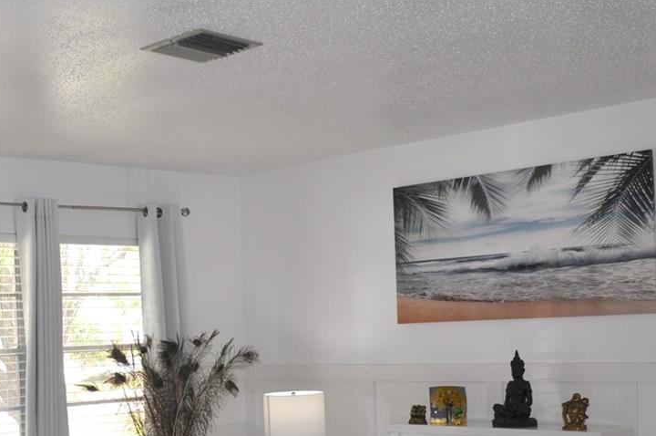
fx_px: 1092
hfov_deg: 32.7
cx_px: 147
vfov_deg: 22.3
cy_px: 333
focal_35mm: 60
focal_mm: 18
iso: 250
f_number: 3.5
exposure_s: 1/200
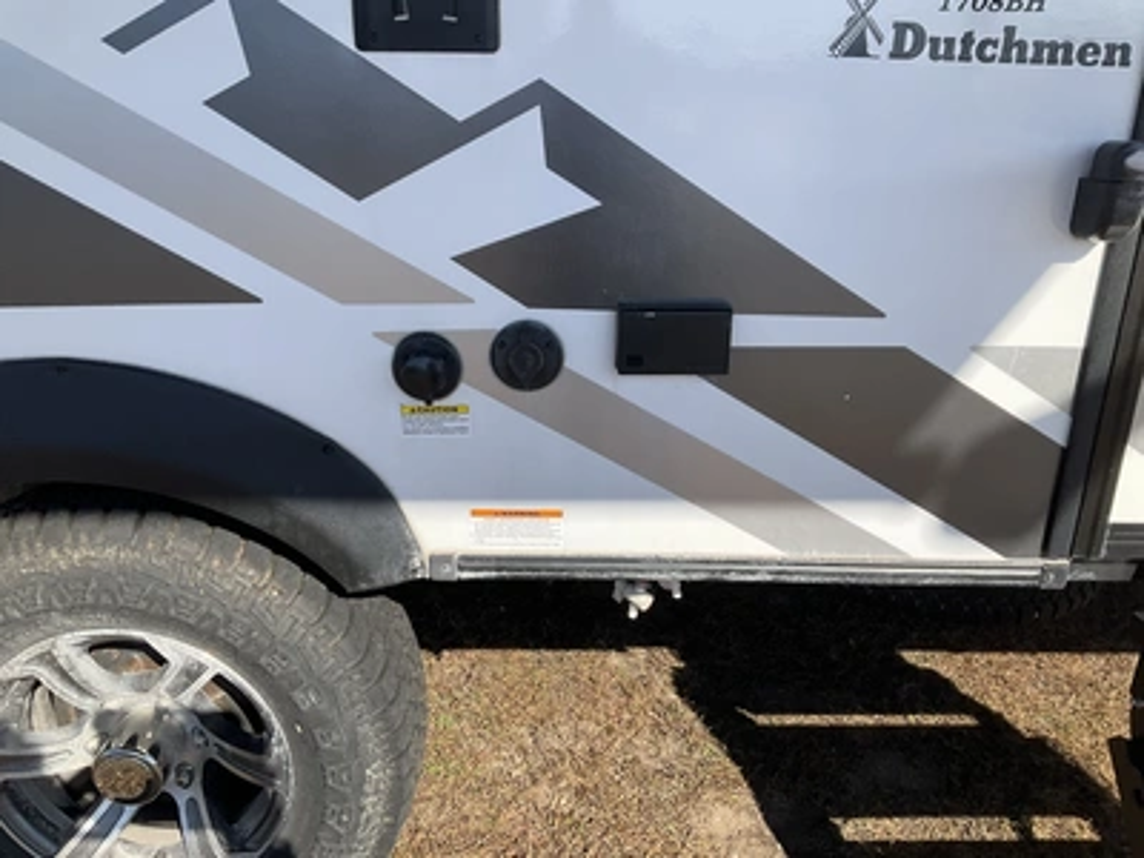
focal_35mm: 29
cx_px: 572
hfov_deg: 61.7
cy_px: 429
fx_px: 958
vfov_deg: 48.2
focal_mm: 3
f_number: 1.8
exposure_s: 1/978
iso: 25
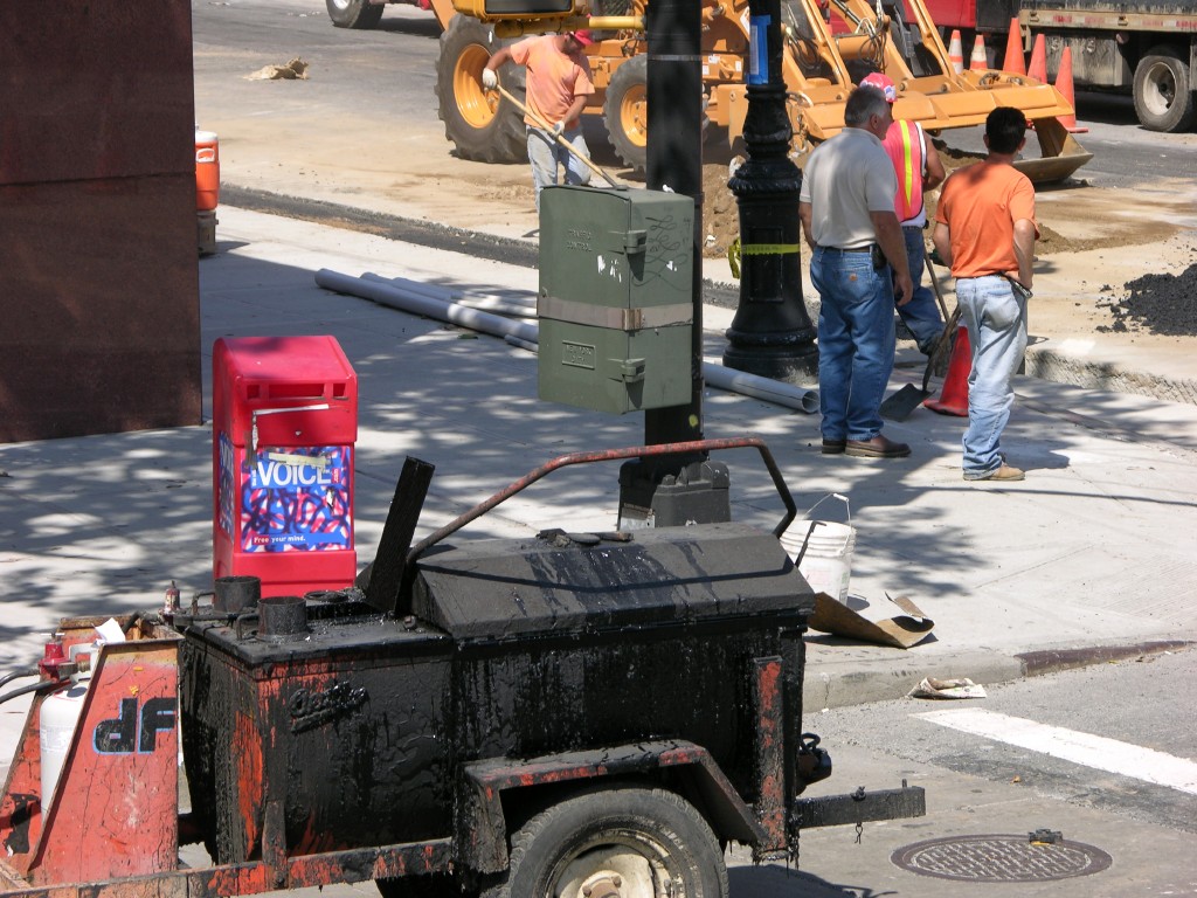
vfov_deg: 10.6
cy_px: 449
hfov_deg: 14.1
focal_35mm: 140
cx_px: 598
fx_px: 4841
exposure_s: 1/282
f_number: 4.8
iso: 50
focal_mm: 34.7
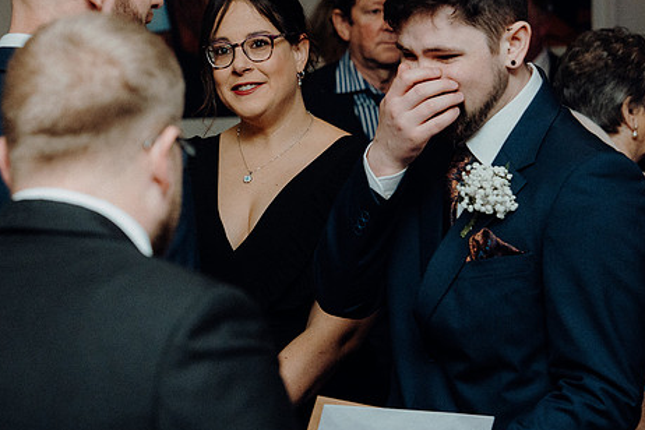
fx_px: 2293
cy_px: 174
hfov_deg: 16.0
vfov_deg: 10.7
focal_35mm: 128
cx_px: 250
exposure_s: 1/160
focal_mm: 68
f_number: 3.5
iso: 2500
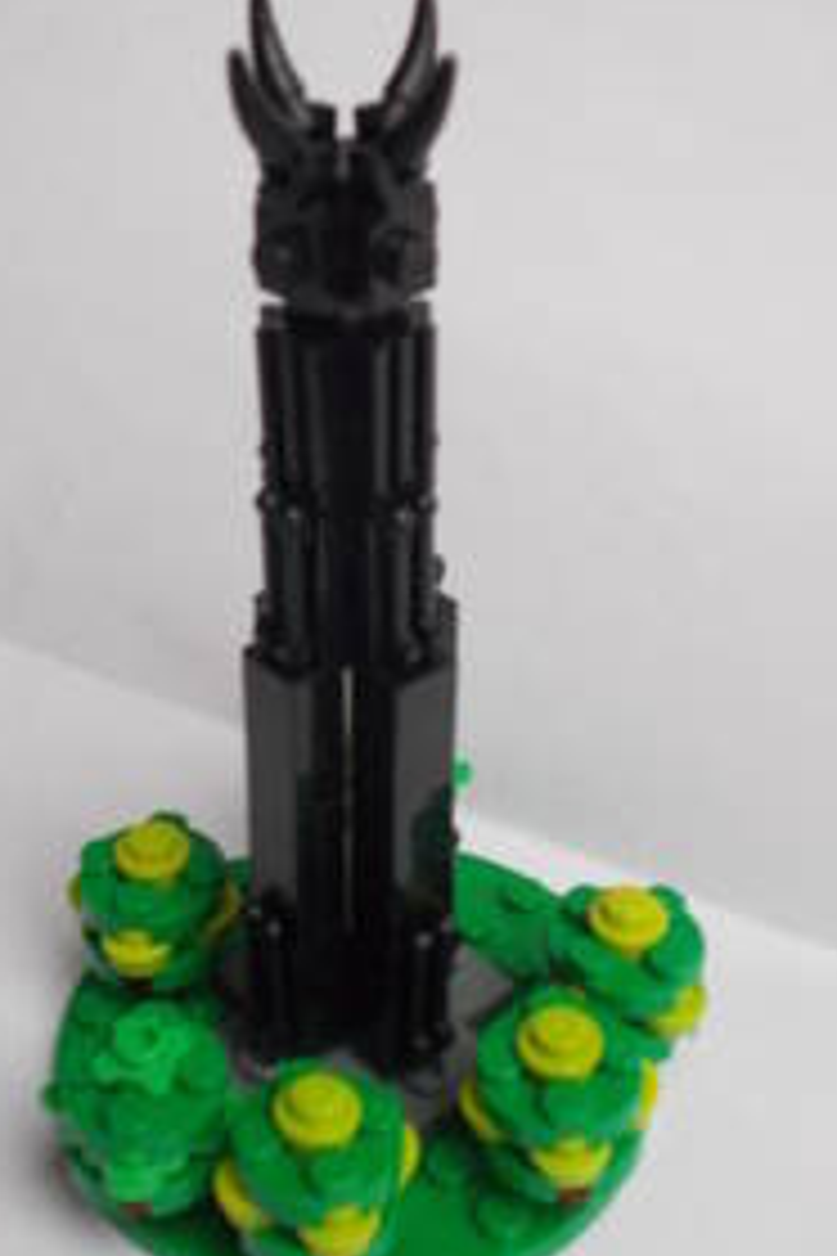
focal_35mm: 59
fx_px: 2057
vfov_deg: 33.8
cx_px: 364
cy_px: 500
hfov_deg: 23.0
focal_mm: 7.9
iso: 200
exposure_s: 1/30
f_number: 4.2
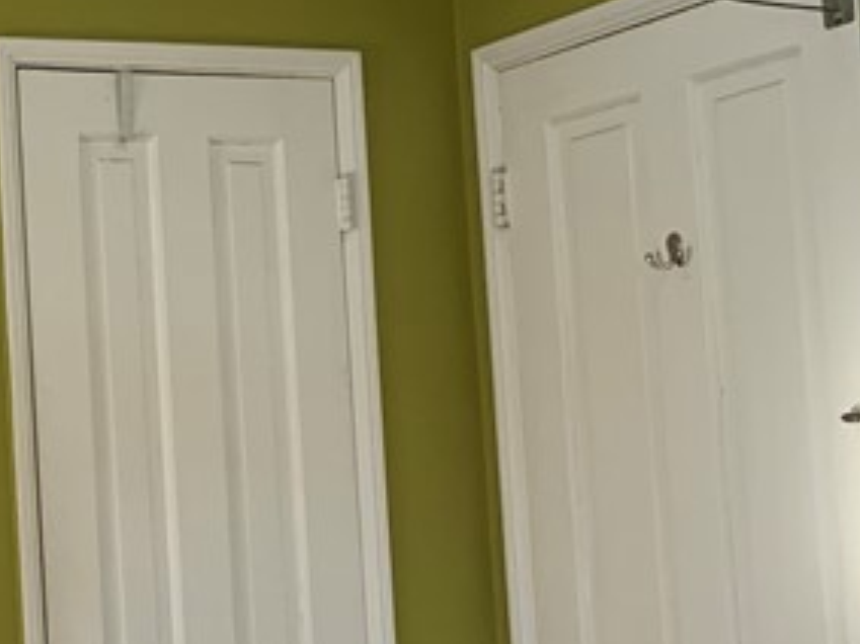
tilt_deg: +4.5
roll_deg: +1.6
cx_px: -523
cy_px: 422
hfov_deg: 18.0
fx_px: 2334
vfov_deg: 15.7
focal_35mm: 94
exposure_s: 1/60
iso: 100
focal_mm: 4.25
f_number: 1.8
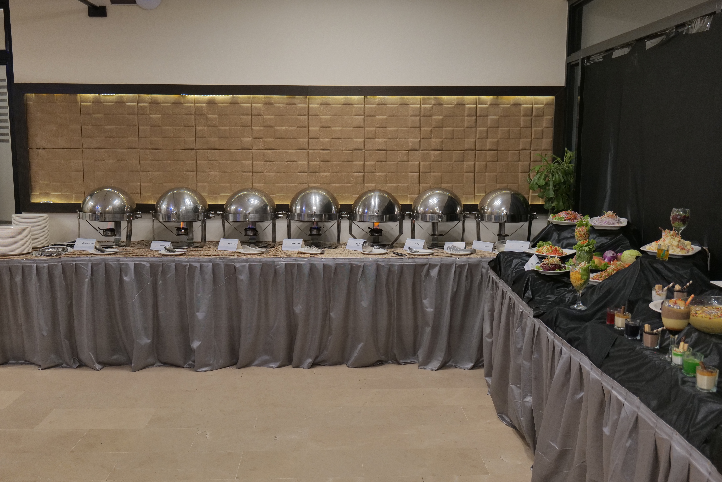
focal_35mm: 35
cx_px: 361
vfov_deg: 37.9
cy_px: 241
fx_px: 702
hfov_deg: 54.4
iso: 2000
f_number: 4.4
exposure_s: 1/100
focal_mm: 35
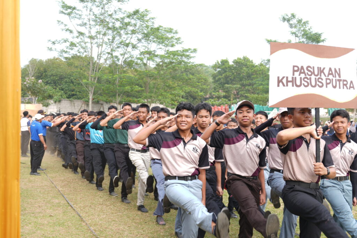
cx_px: 178
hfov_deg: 38.2
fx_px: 516
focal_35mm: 52
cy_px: 119
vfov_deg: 26.0
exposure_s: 1/160
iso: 80
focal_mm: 35
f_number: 4
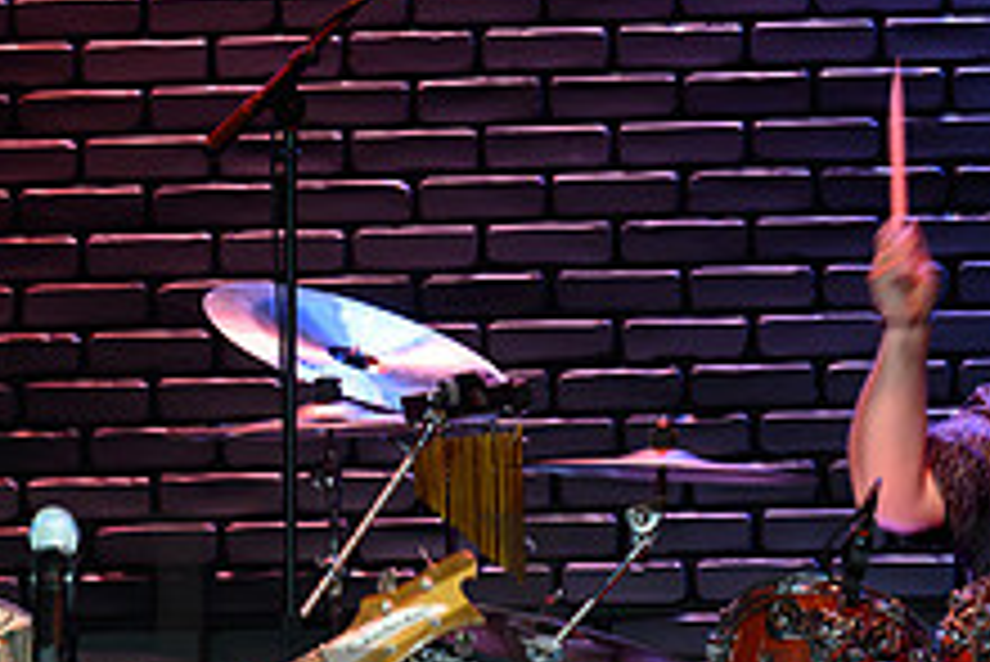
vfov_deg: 3.1
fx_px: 12328
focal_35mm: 448
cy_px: 808
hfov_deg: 4.6
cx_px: 783
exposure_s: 1/60
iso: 12800
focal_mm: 170
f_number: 5.6
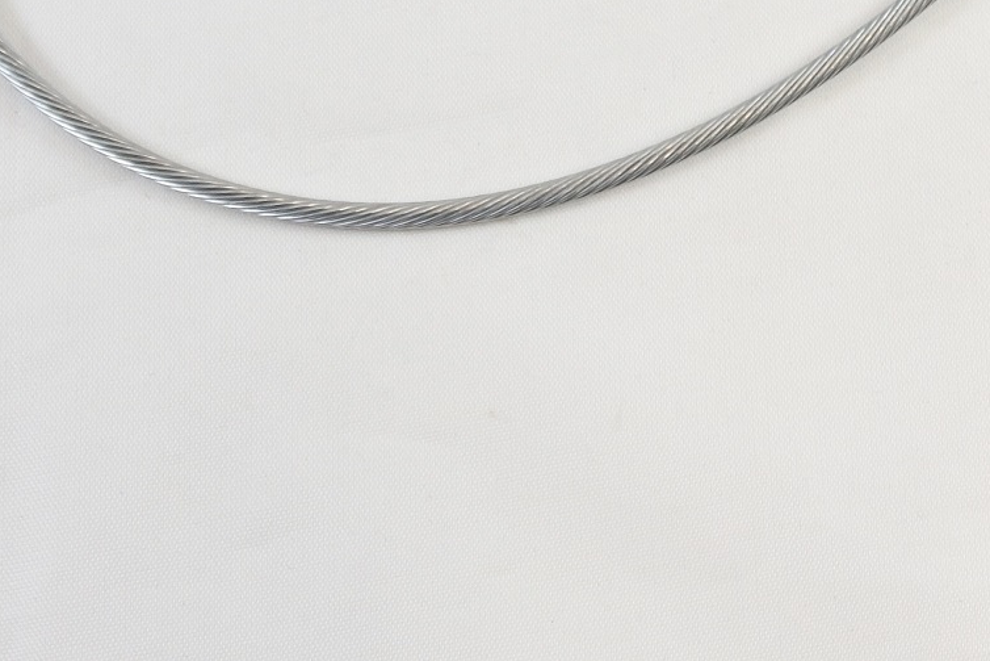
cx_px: 964
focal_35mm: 103
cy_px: -166
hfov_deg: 19.3
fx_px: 2833
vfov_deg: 12.9
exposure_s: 1/125
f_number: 4.2
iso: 400
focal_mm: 15.3
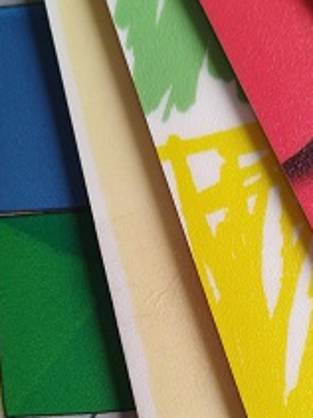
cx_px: 202
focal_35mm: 53
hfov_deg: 27.4
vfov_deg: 35.7
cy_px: 291
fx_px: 640
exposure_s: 1/50
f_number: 1.89
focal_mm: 5.89
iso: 170
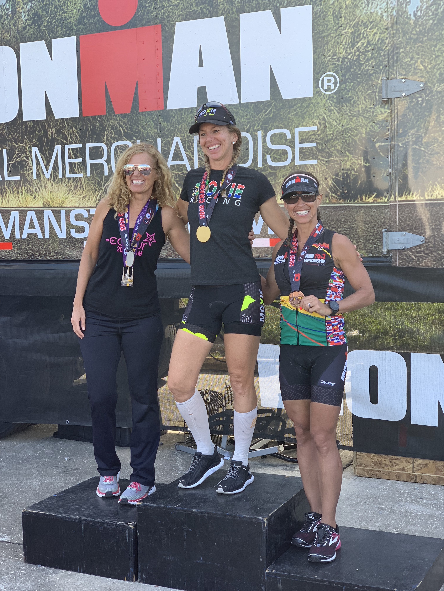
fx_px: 889
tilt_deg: -3.6
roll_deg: +2.3
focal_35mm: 52
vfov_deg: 36.8
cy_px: 296
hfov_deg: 28.0
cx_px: 222
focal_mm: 6
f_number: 2.4
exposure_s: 1/122
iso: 20
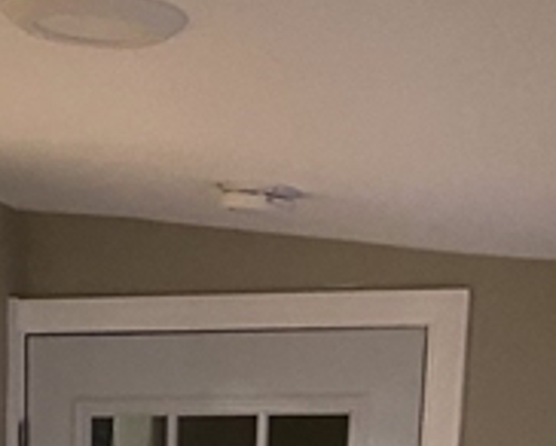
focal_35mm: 107
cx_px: -12
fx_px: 1763
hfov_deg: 17.5
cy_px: 965
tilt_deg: -14.9
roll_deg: +0.9
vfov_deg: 12.3
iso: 400
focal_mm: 4.25
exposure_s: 1/40
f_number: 1.8
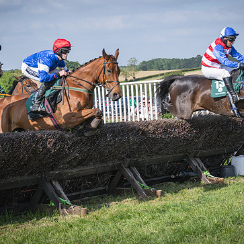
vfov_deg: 18.3
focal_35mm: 95
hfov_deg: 18.3
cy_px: 117
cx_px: 122
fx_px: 758
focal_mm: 70
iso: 200
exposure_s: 1/1600
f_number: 4.5
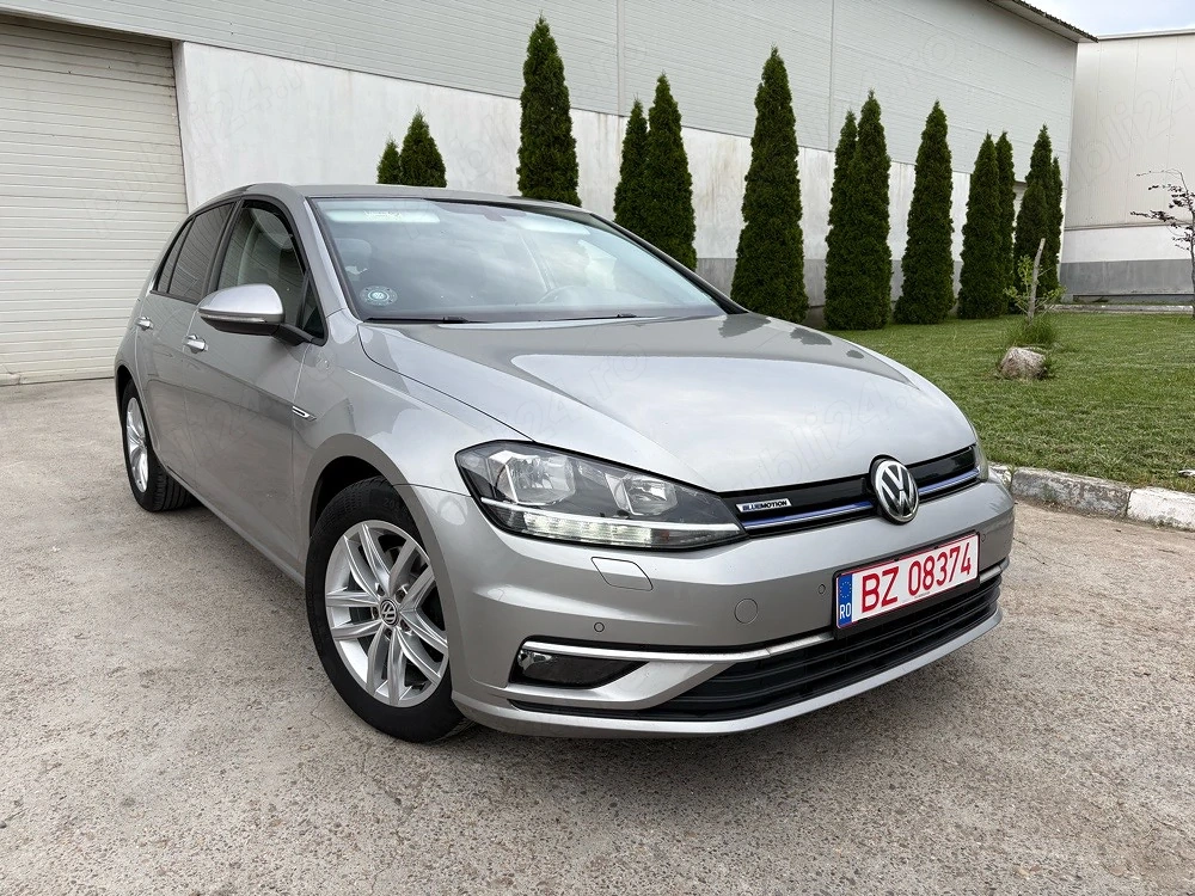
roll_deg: +1.0
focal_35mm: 26
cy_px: 448
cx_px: 598
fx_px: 898
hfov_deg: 67.3
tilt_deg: -10.2
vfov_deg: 53.1
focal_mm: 5.96
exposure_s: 1/623
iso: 50
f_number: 1.6
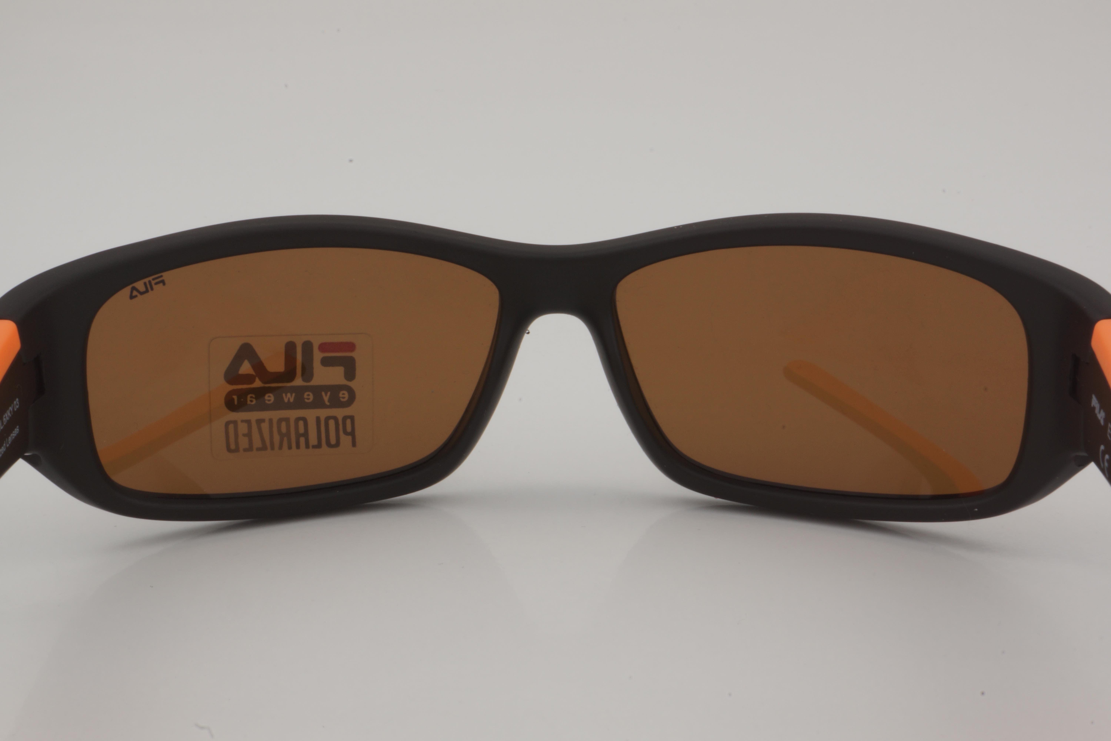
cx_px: 556
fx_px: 2083
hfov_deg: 29.9
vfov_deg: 20.2
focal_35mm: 68
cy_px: 370
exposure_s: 1/3
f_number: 36
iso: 100
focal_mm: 45
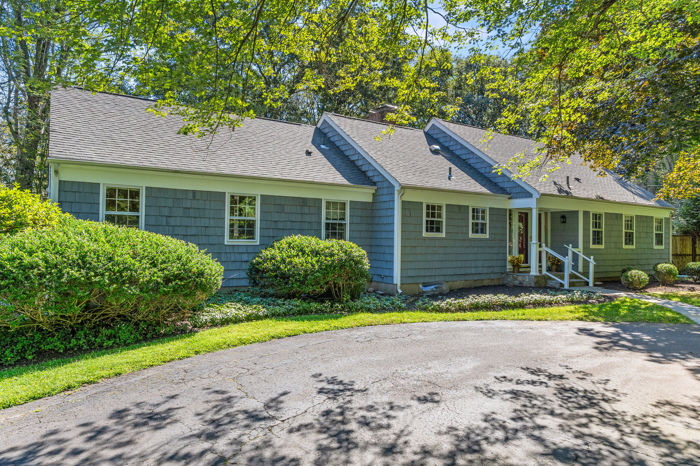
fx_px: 486
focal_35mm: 25
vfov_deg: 51.3
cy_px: 232
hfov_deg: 71.5
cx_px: 371
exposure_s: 1/250
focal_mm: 20
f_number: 8
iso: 320
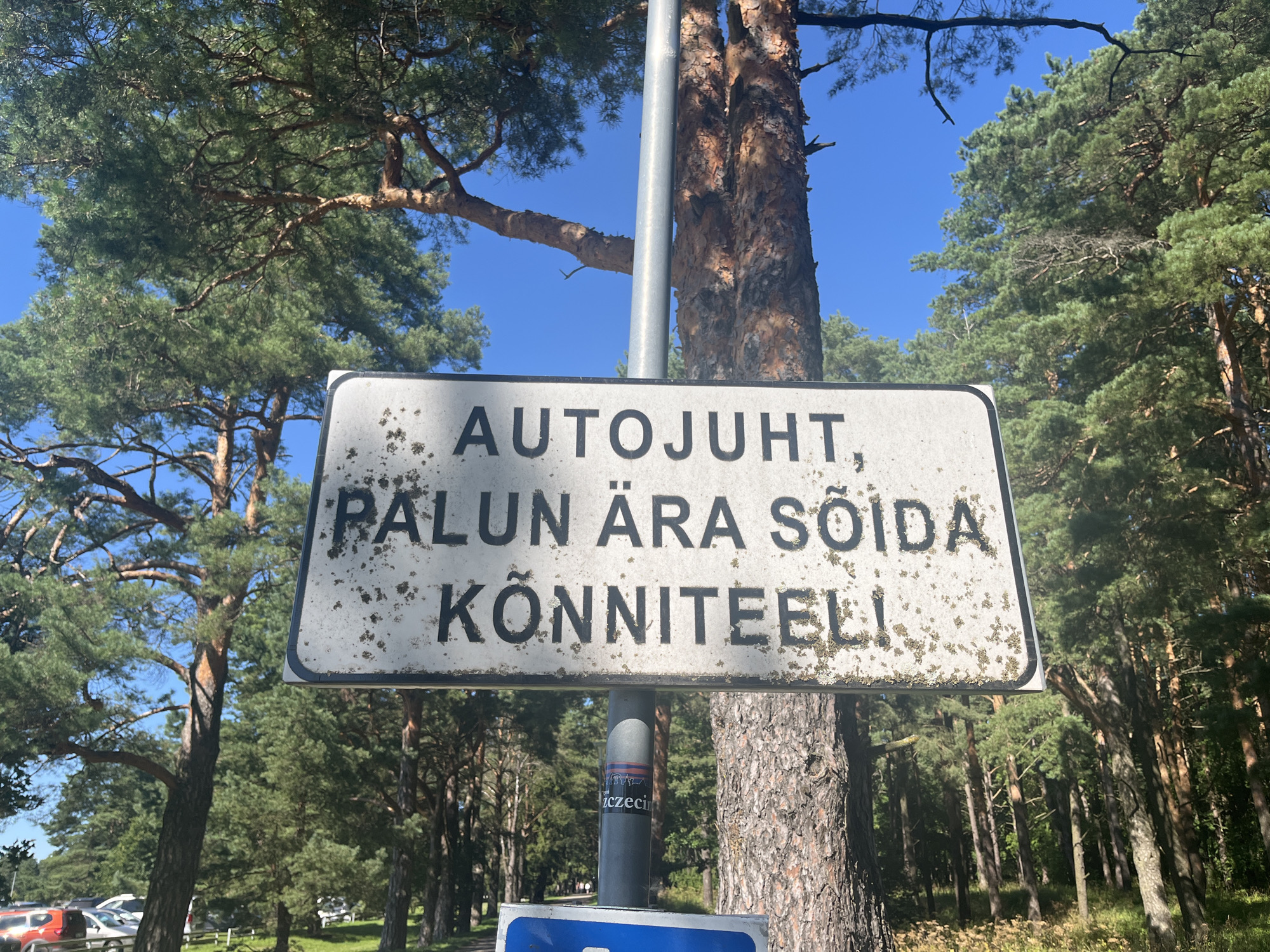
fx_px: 954
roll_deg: +2.5
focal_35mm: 26
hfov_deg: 67.3
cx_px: 635
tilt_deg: +22.6
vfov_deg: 53.1
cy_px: 476
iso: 50
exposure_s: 1/2268
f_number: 1.6
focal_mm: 5.1
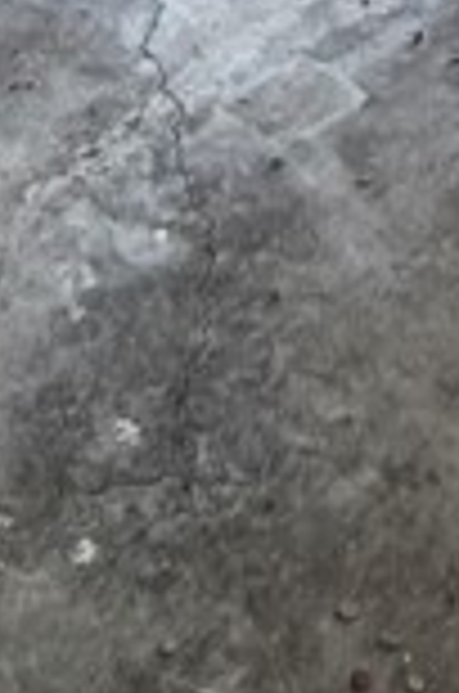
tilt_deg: -15.2
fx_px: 1863
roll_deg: -4.6
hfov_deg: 14.0
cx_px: 261
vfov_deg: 17.4
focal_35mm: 97
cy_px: -526
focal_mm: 2.22
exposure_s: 1/87
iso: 320
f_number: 2.2
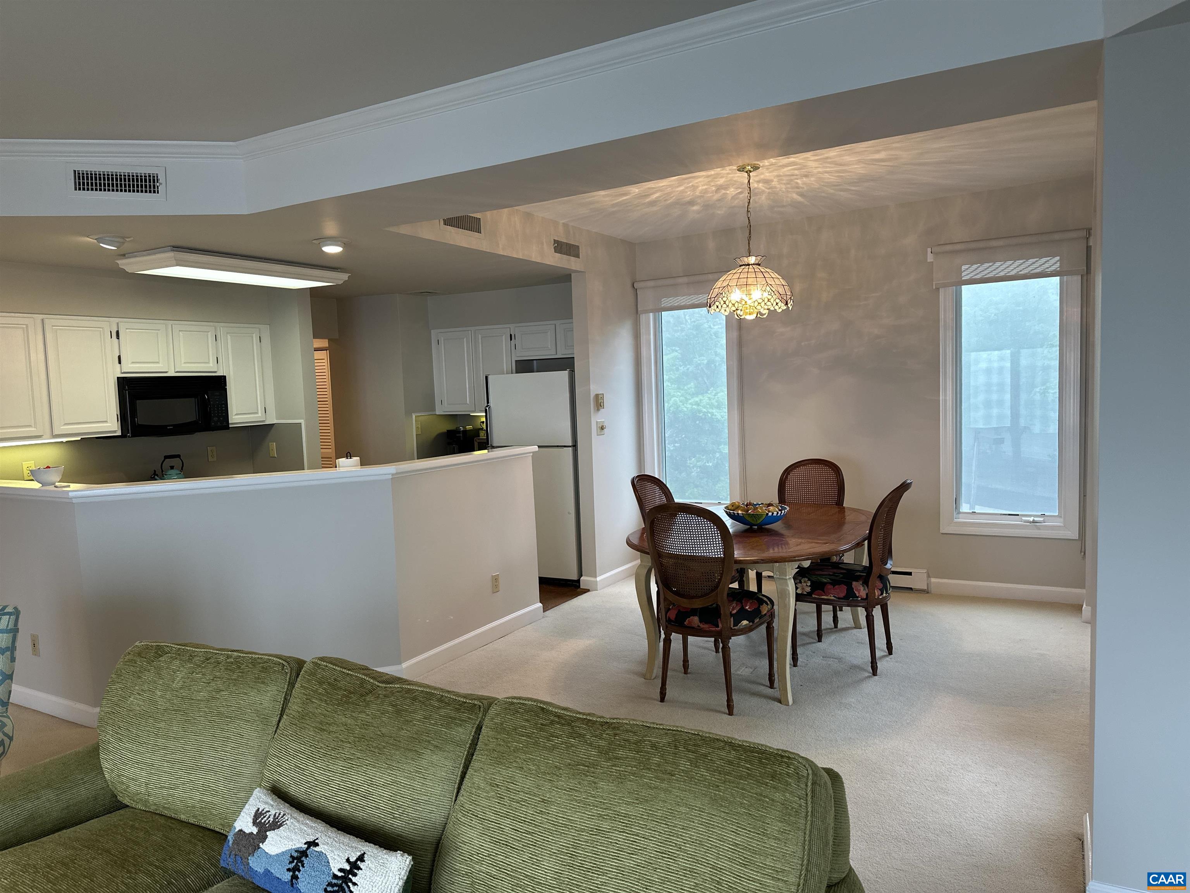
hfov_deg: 71.6
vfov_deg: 56.8
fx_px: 825
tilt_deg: -5.1
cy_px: 446
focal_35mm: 24
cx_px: 595
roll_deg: +2.4
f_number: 1.78
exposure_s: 1/120
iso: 125
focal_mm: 6.86
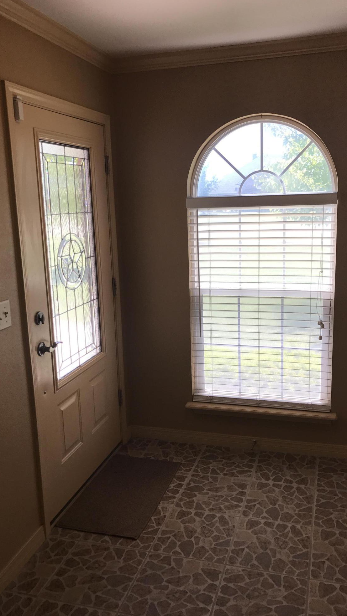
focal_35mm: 31
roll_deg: +2.1
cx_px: 191
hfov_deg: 37.7
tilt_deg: -11.2
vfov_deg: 62.6
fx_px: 507
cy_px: 310
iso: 20
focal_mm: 3.99
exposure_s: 1/233
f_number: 1.8
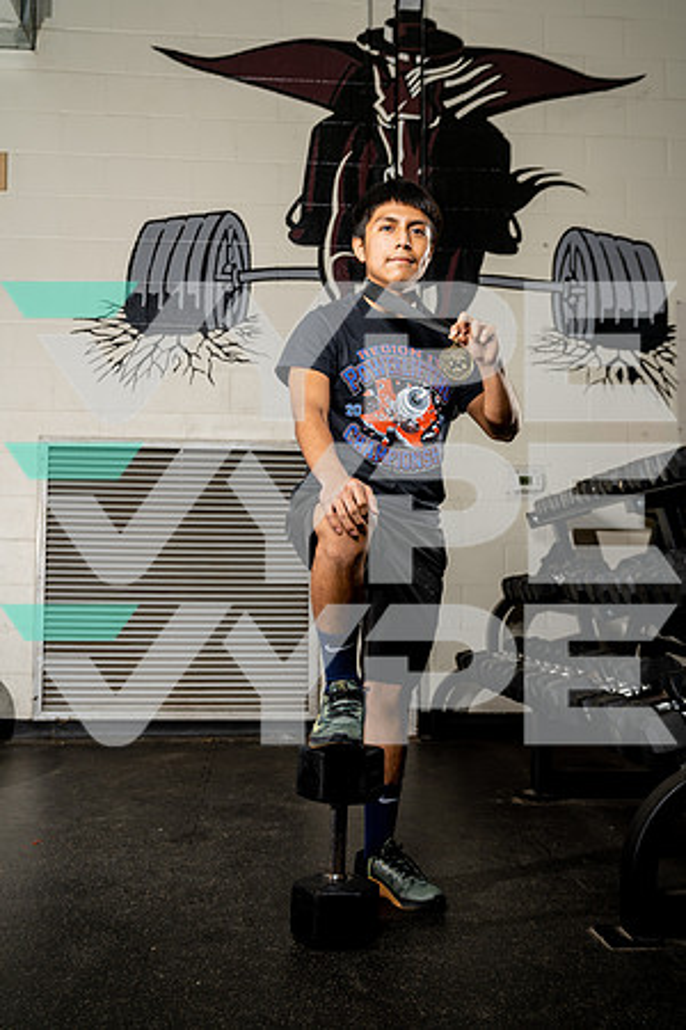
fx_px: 1029
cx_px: 343
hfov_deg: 36.9
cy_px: 515
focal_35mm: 36
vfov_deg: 53.1
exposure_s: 1/250
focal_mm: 36
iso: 100
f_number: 4.5
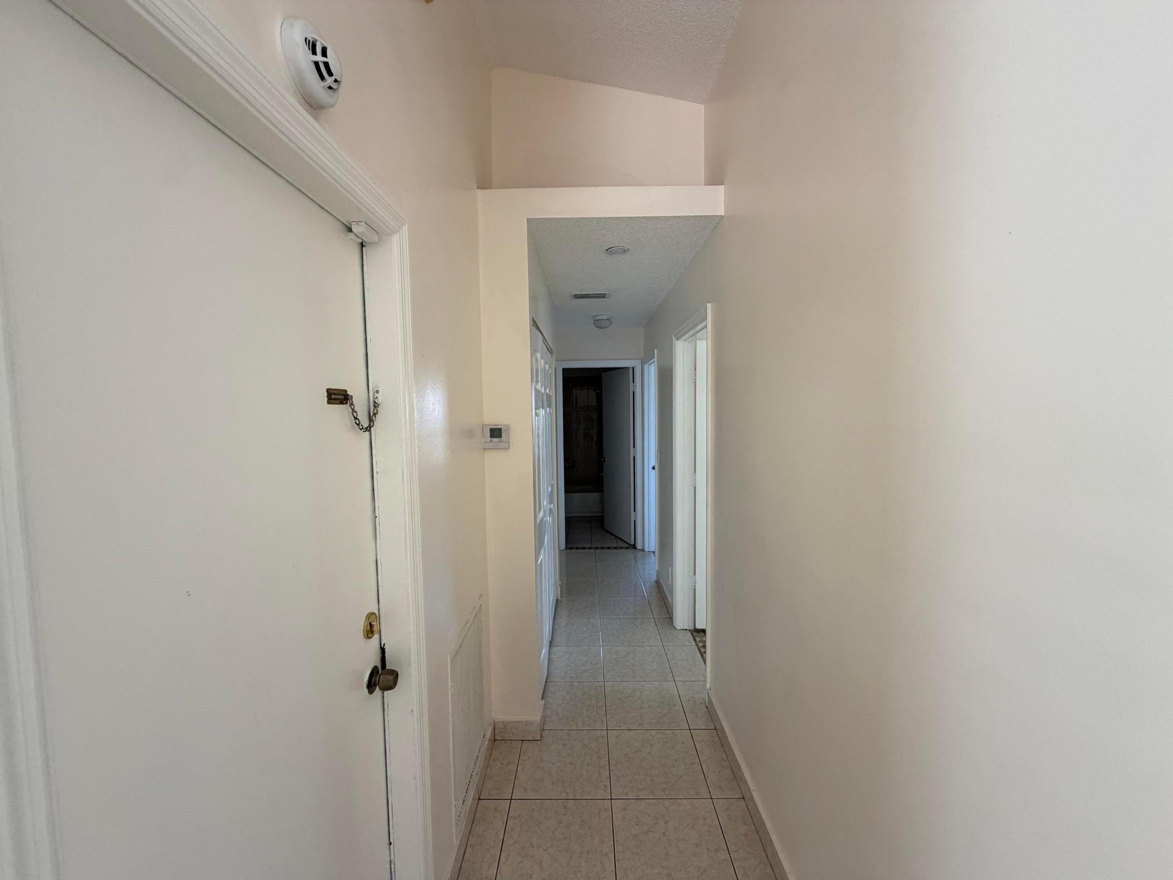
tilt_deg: -4.3
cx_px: 586
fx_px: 474
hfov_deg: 102.1
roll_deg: +0.3
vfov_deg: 85.7
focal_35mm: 14
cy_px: 440
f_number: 2.2
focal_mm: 2.22
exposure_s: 1/121
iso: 200
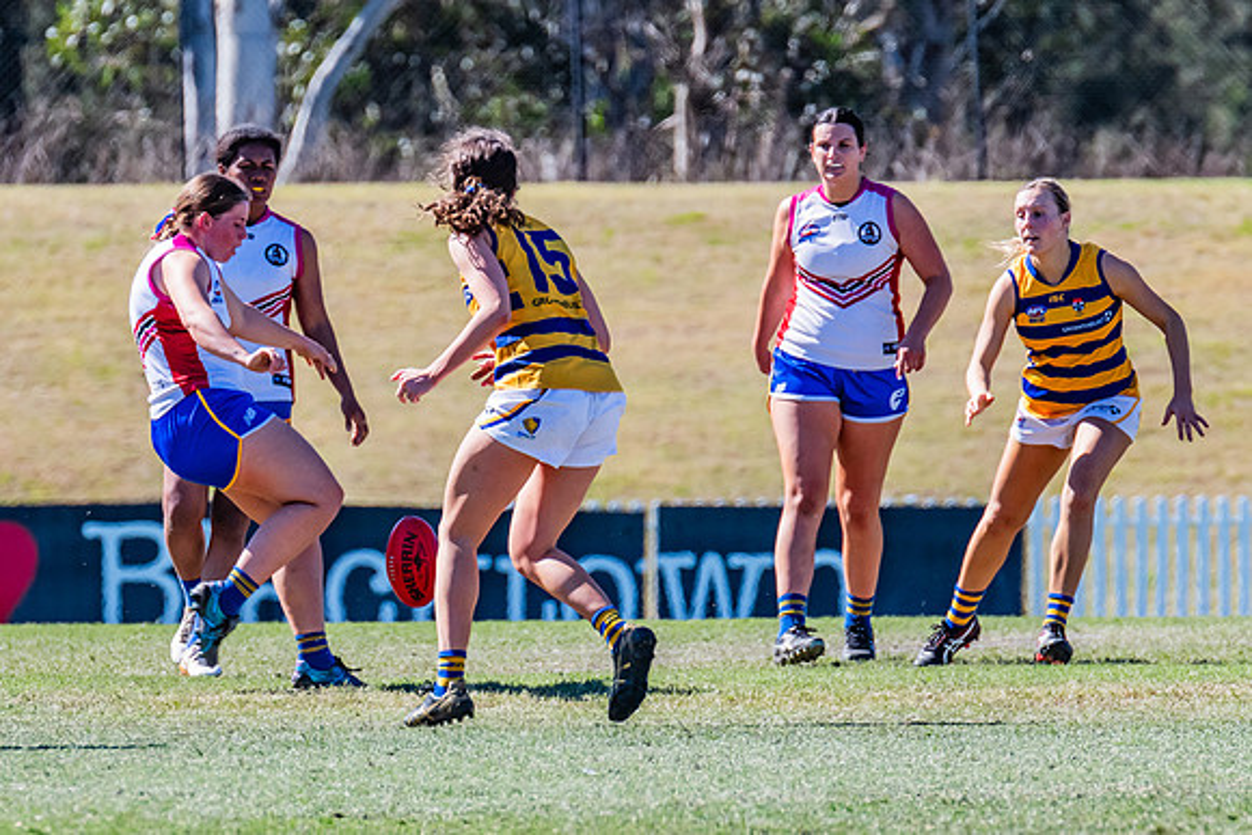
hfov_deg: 3.0
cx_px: 269
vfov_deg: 2.0
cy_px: 490
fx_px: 23563
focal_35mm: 677
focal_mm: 420
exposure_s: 1/1600
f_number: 8
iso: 800
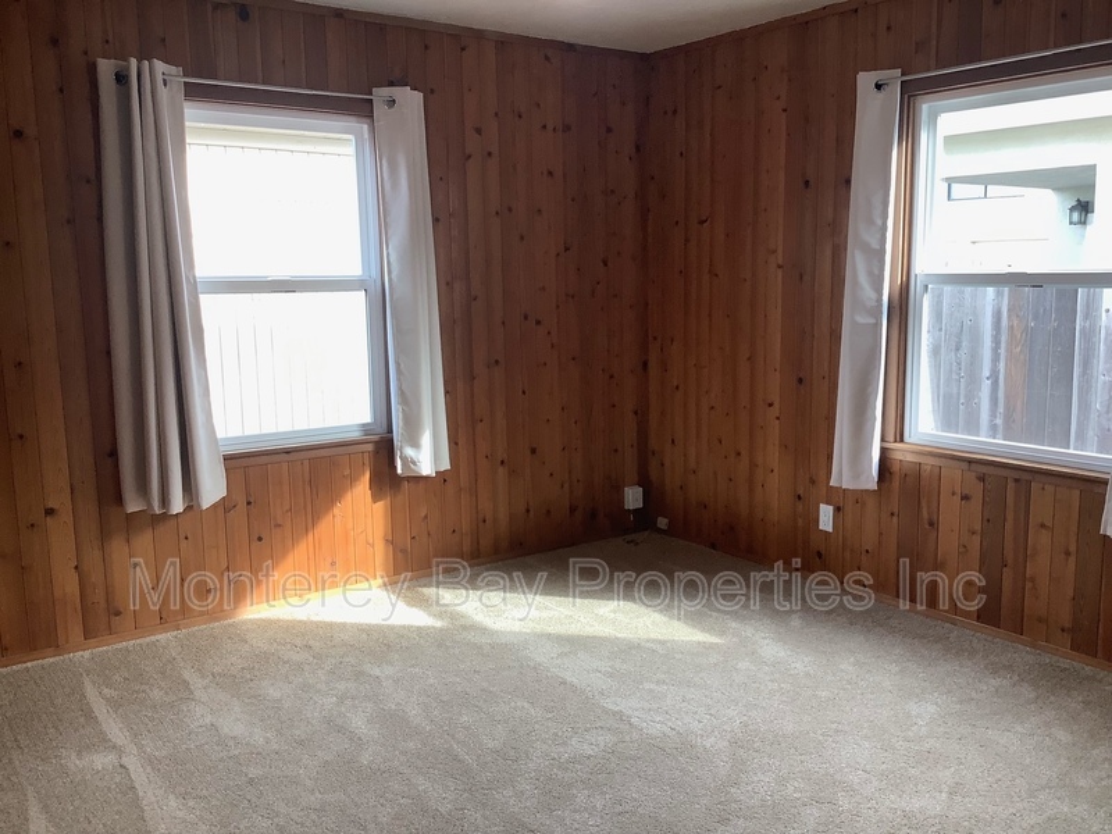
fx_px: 996
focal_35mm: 31
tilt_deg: -9.7
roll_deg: +0.7
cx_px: 556
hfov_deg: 58.4
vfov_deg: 45.4
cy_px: 417
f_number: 2.4
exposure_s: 1/60
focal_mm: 3.3
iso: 64
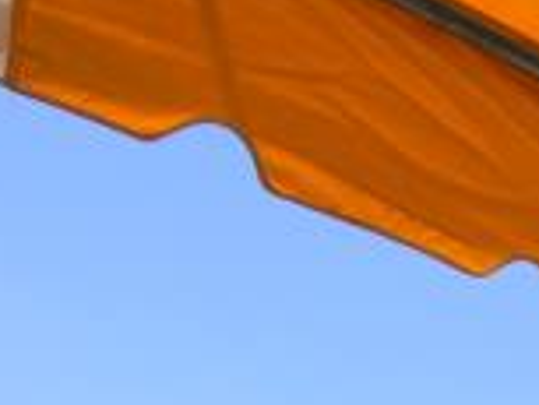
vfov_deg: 9.5
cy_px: 828
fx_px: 2275
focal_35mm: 146
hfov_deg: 12.8
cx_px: 821
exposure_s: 1/196
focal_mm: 8.9
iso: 50
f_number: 5.6
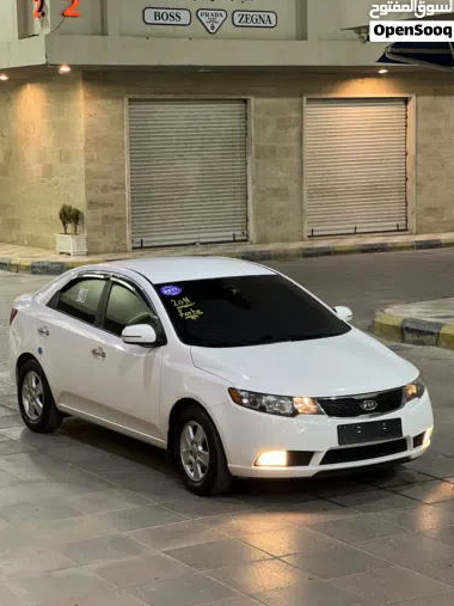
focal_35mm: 81
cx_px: 222
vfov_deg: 24.1
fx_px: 1417
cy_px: 313
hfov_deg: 18.2
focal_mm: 9
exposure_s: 1/33
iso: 400
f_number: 2.8
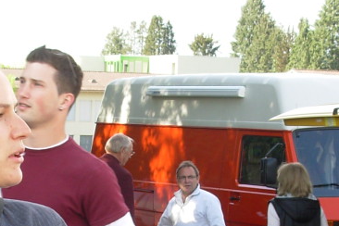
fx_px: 1591
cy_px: 284
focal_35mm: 169
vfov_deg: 8.0
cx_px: 161
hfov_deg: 12.2
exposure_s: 1/62.2
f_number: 5.6
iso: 50
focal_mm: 9.5
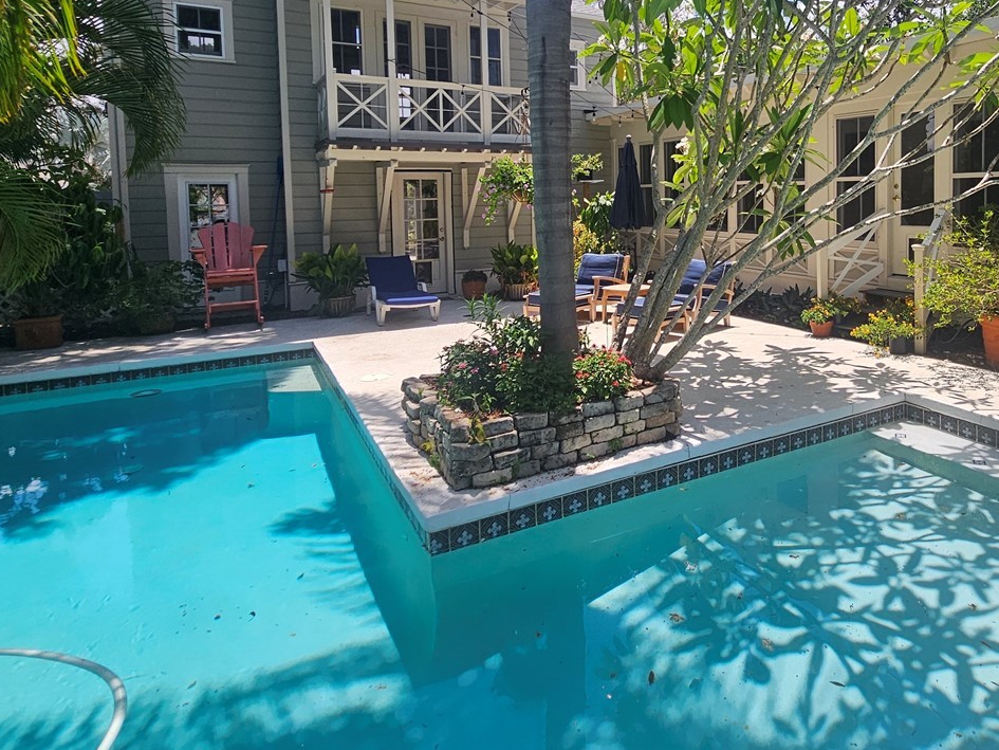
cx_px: 702
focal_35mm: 22
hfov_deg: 72.9
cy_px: 226
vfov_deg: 59.1
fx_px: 635
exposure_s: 1/1728
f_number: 2.2
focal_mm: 2.2
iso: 50
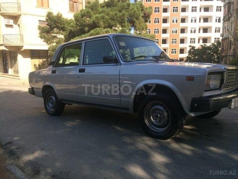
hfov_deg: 61.7
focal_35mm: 29
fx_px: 199
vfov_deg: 48.2
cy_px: 90
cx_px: 119
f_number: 2.2
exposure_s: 1/912
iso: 32
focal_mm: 4.15
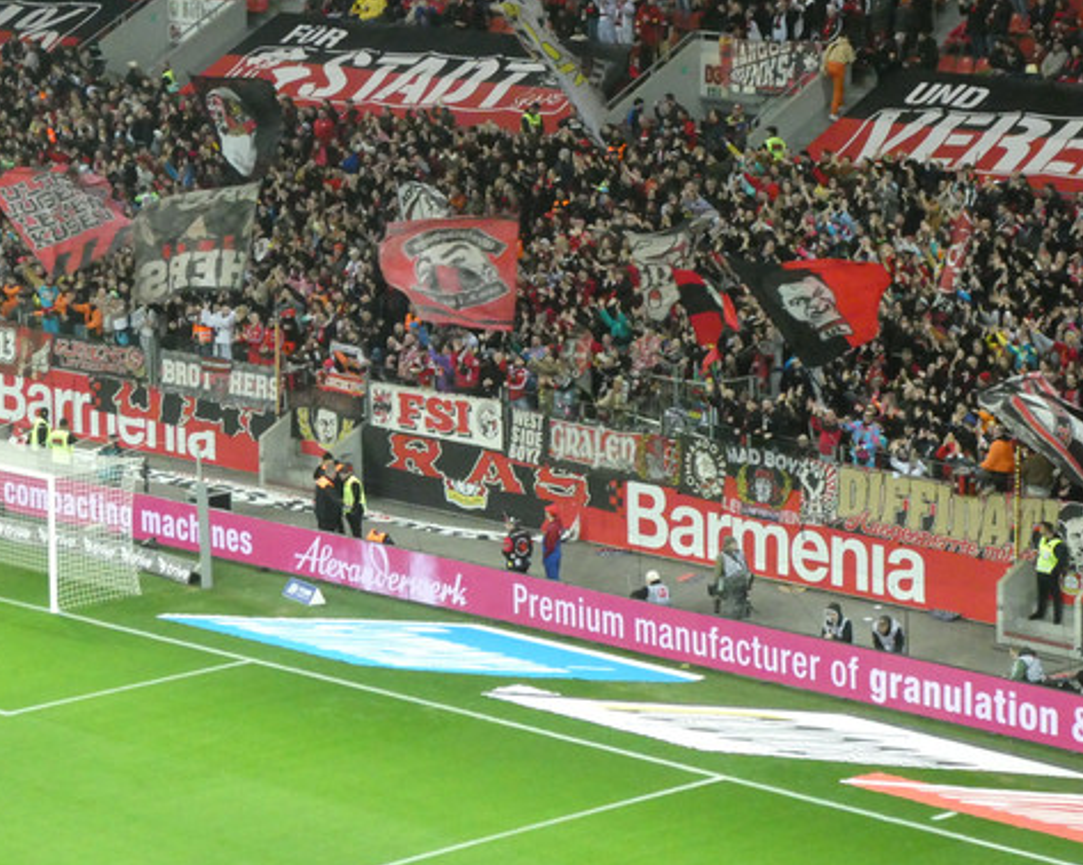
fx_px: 4486
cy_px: 357
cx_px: 371
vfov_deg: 11.0
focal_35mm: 140
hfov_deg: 13.7
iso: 1250
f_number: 5.1
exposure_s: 1/125
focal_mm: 19
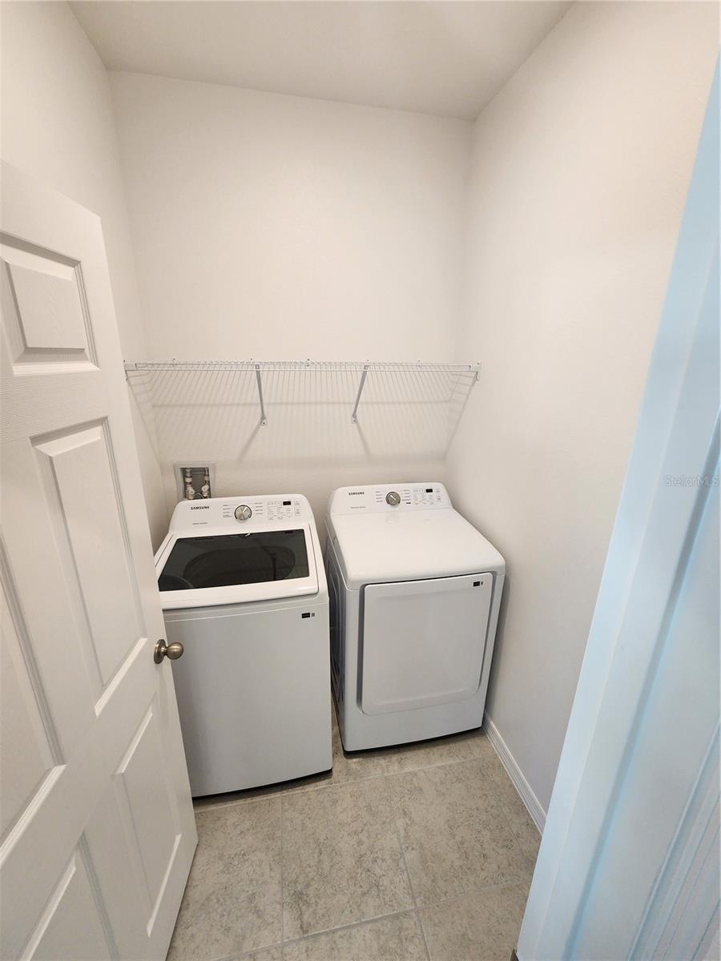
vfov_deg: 106.2
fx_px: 361
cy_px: 480
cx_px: 360
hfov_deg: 89.9
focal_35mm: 13
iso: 160
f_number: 2.2
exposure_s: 1/60
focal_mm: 2.2
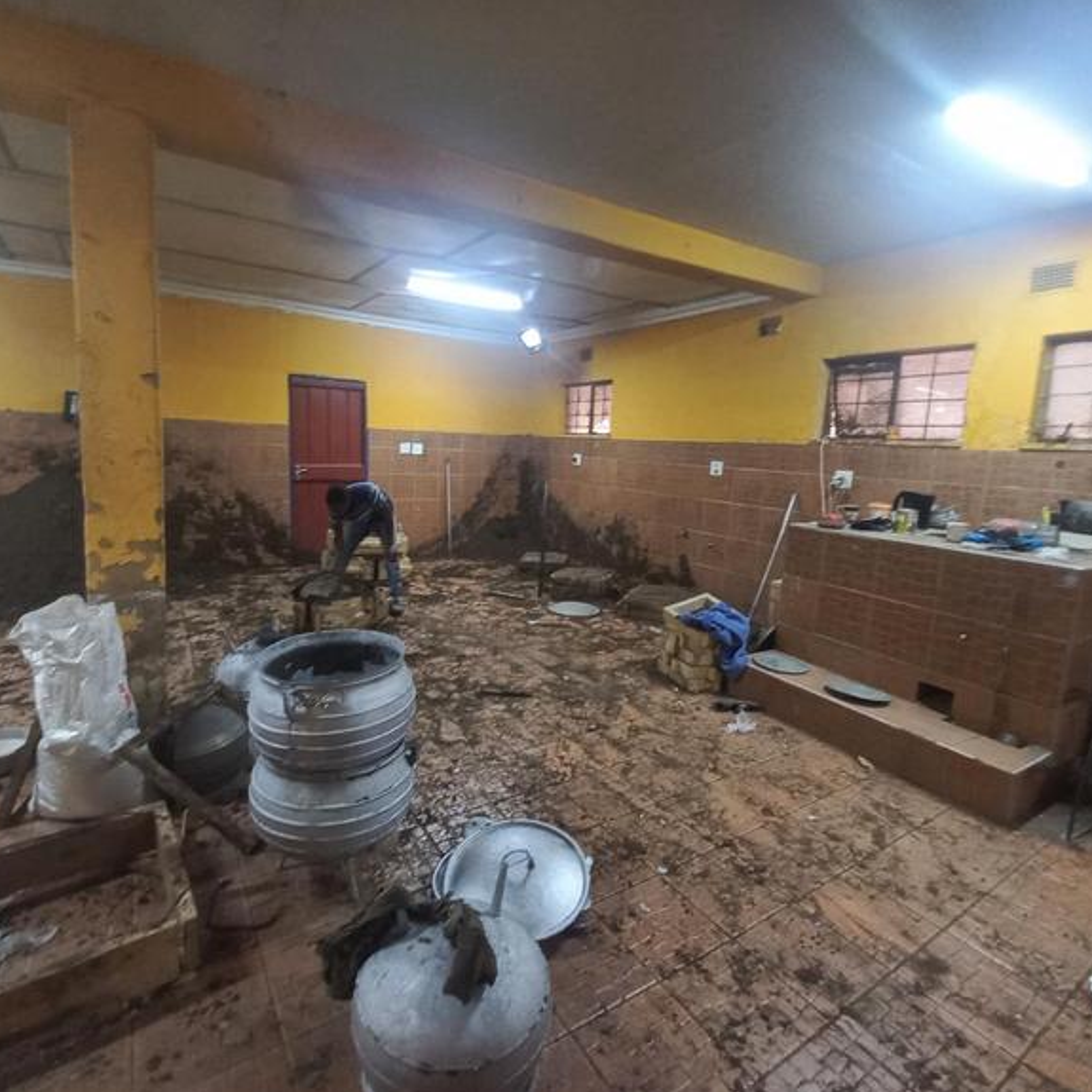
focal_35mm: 16
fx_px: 571
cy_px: 534
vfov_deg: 87.4
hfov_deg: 87.2
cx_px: 496
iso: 200
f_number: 2.2
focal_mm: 1.42
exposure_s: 1/17
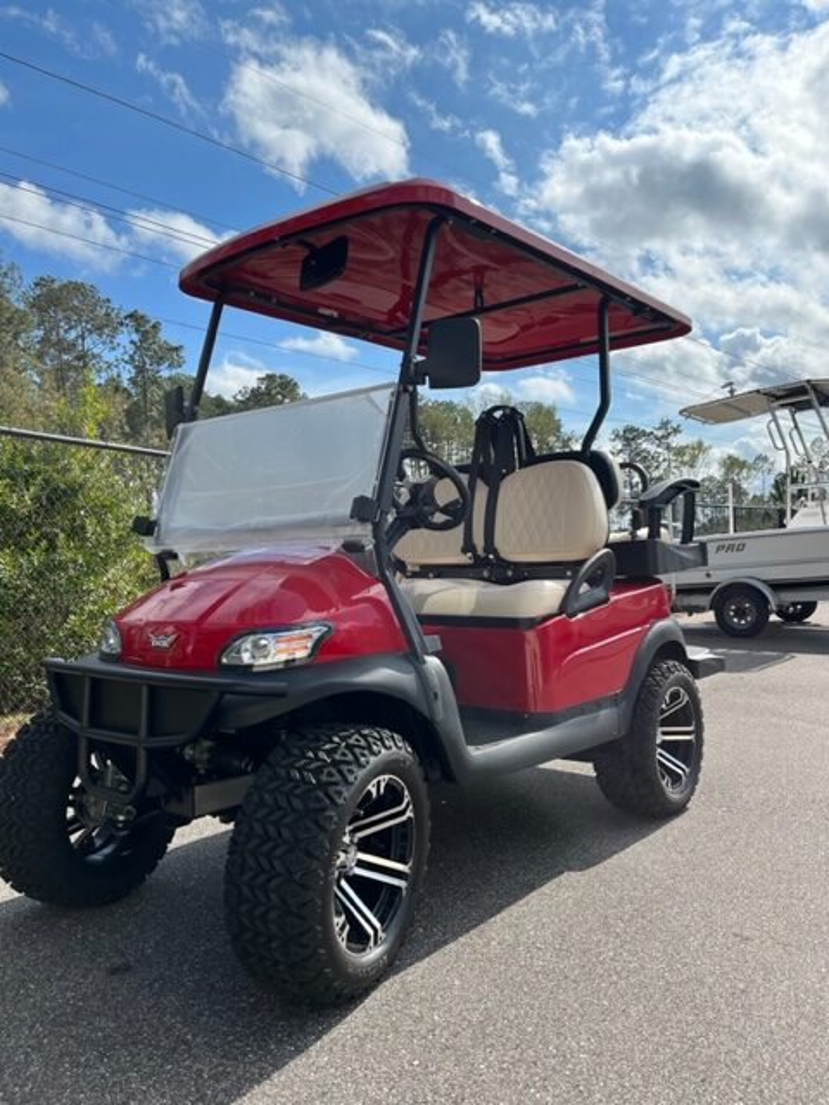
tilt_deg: -1.8
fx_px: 830
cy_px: 552
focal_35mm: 26
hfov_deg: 53.1
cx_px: 414
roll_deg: +1.8
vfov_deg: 67.3
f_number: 1.6
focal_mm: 5.1
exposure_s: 1/3876
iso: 50
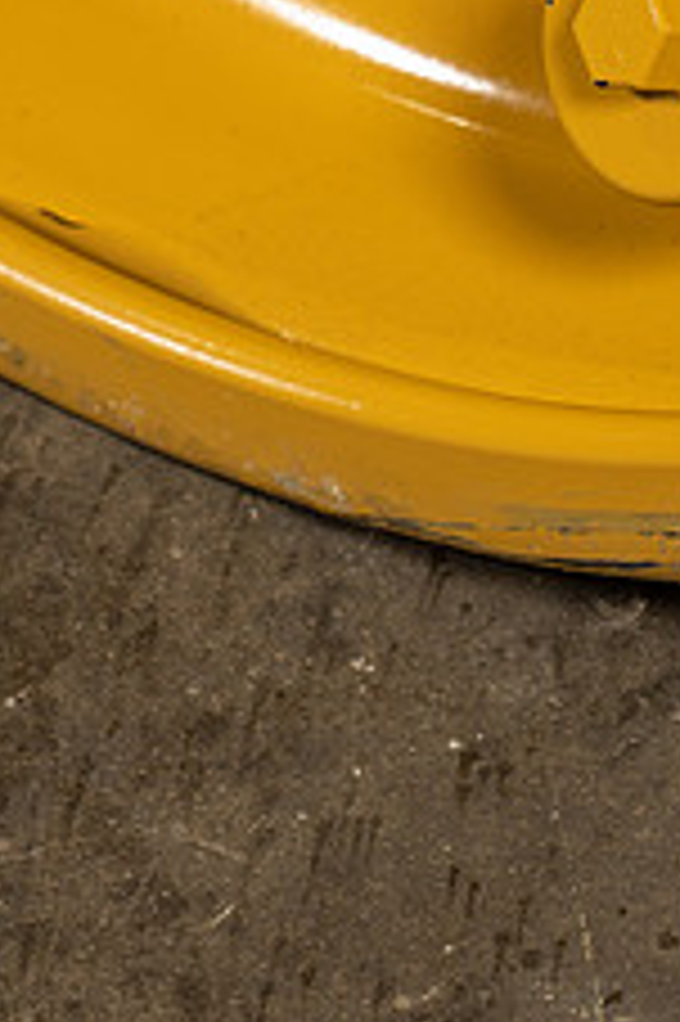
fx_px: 7548
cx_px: 464
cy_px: 164
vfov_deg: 7.7
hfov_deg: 5.2
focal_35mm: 266
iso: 800
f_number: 5.6
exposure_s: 1/125
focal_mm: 104
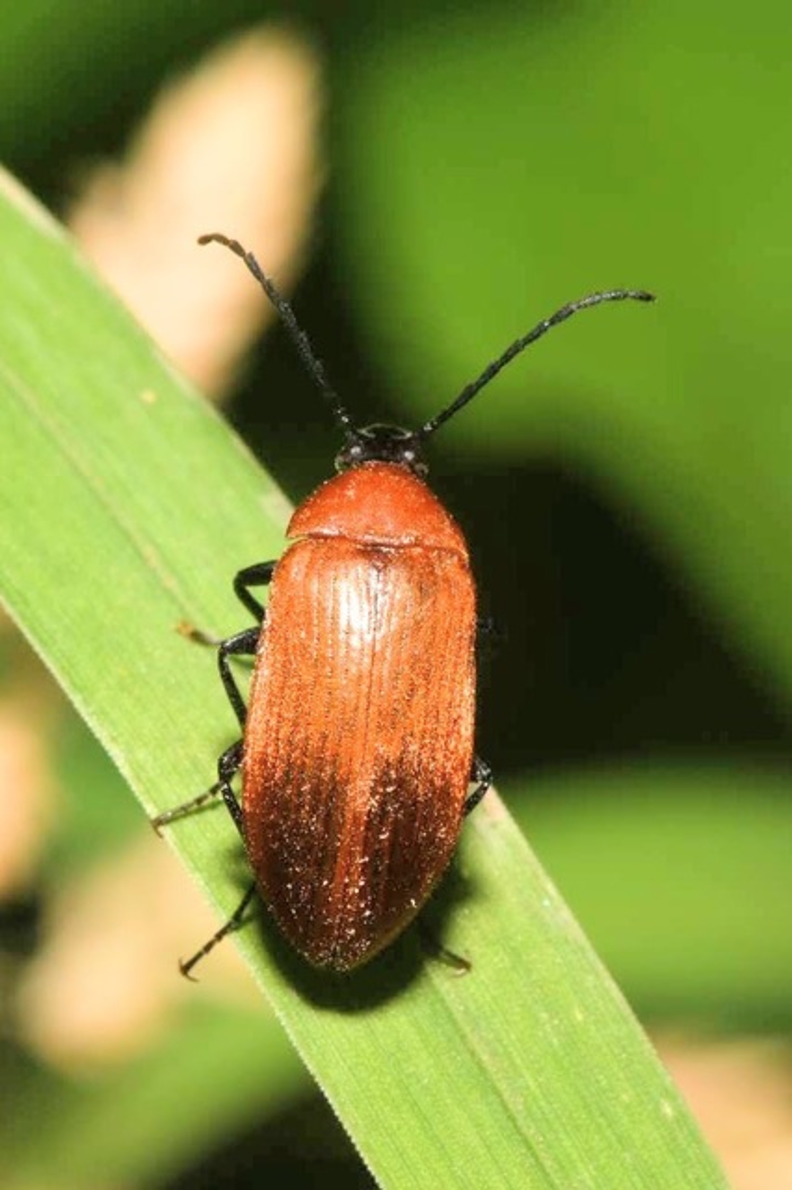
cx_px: 396
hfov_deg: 8.7
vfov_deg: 13.0
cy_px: 595
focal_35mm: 158
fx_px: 5203
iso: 100
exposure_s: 1/60
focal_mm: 105
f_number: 29
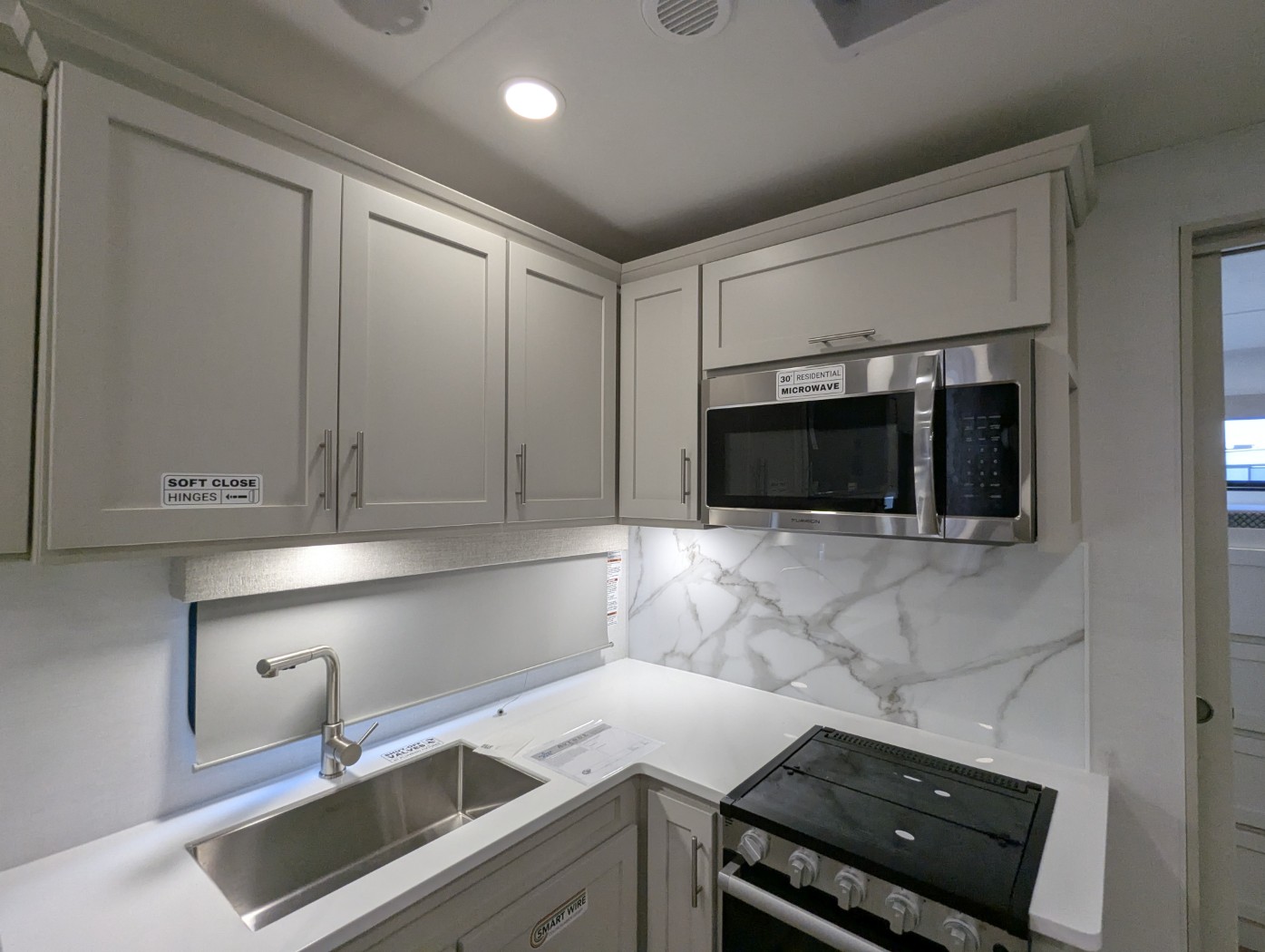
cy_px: 476
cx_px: 632
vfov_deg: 78.2
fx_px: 585
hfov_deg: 94.4
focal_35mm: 16
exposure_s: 1/186
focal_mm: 2.35
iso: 213
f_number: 2.2
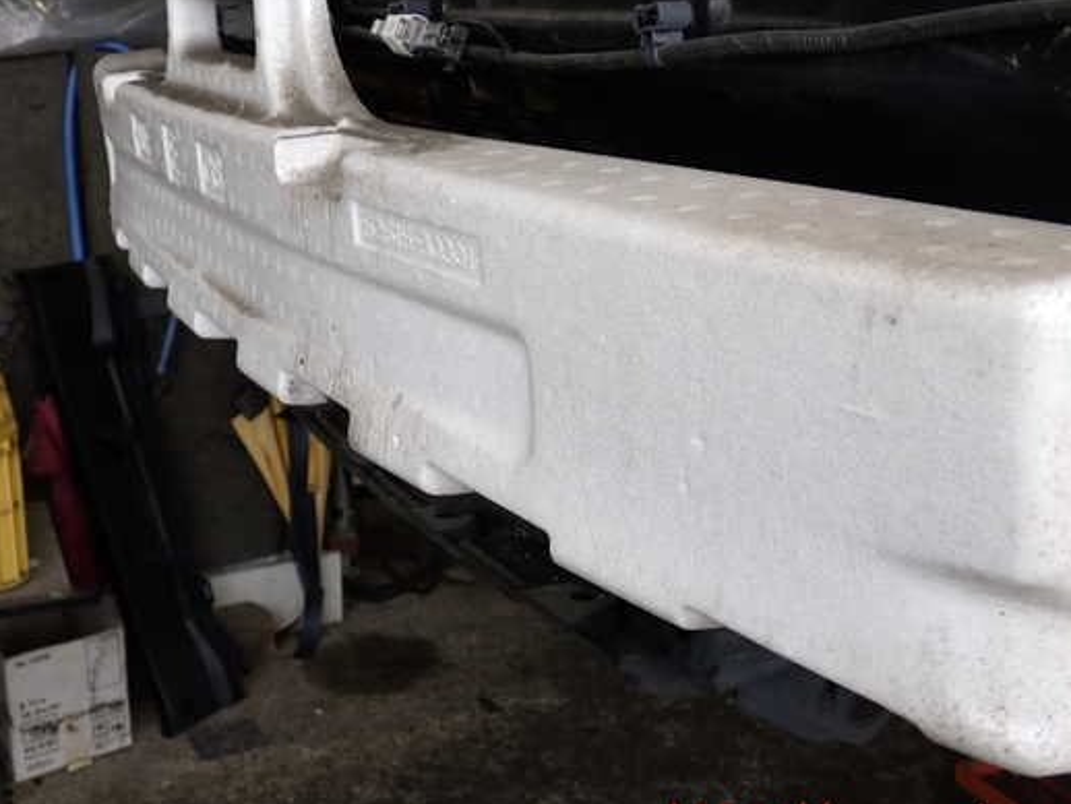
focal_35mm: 44
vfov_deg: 32.9
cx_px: 517
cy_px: 386
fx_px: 1362
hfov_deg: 42.9
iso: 200
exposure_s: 1/125
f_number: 2.7
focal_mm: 6.83
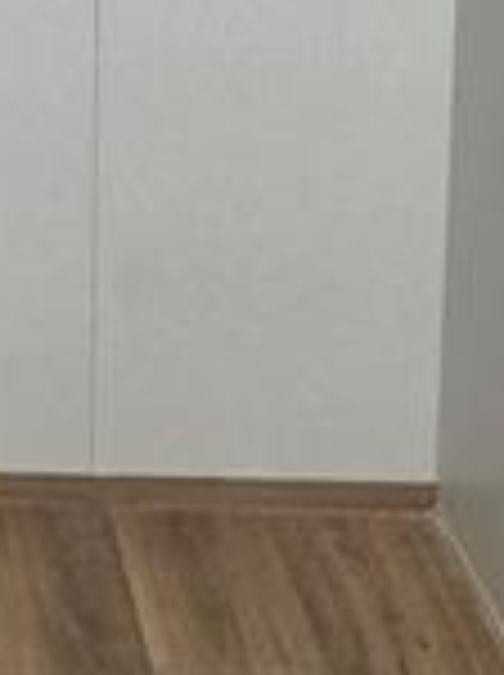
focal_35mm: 118
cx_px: -351
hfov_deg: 11.7
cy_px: -220
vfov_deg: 15.8
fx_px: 2297
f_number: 1.4
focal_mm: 6.5
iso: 200
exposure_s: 1/120
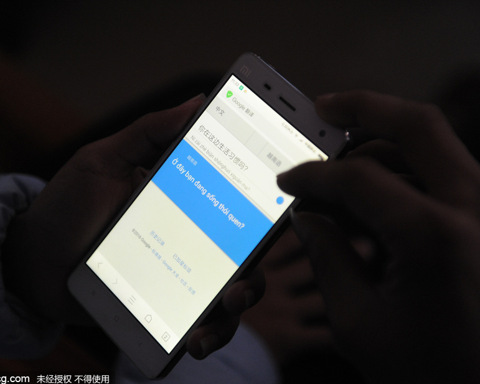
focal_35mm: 80
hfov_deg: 23.8
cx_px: 228
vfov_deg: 19.2
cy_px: 194
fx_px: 1137
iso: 2500
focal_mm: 70
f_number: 2.8
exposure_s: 1/200
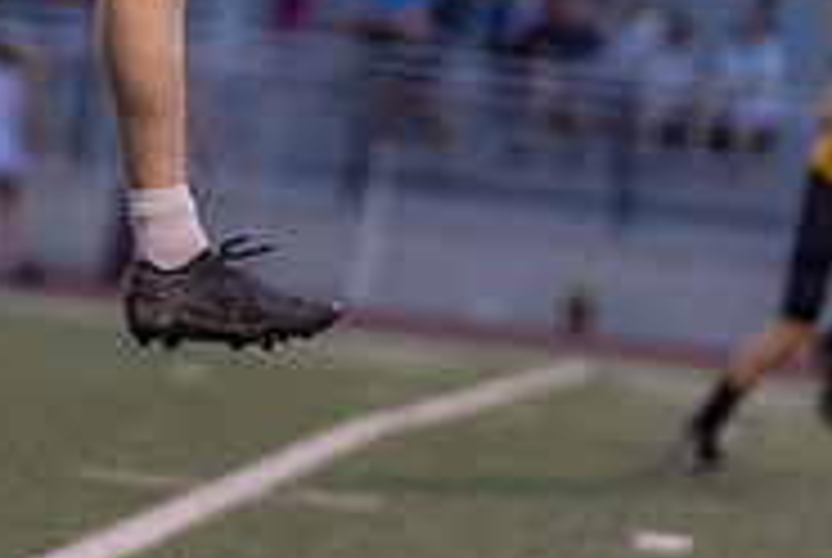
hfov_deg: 5.0
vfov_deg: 3.4
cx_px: -90
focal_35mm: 410
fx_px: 9491
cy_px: -164
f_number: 2.8
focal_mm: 131
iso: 2000
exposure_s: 1/1250
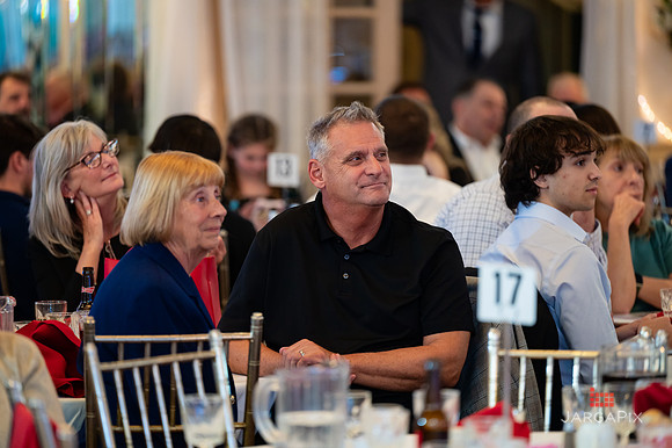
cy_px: 224
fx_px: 3872
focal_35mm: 208
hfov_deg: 9.9
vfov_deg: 6.6
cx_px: 336
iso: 1250
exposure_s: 1/125
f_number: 3.2
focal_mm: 200
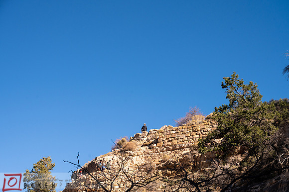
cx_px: 144
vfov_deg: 19.2
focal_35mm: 71
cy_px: 96
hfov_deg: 28.6
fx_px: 568
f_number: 8
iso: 400
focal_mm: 70
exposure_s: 1/1250
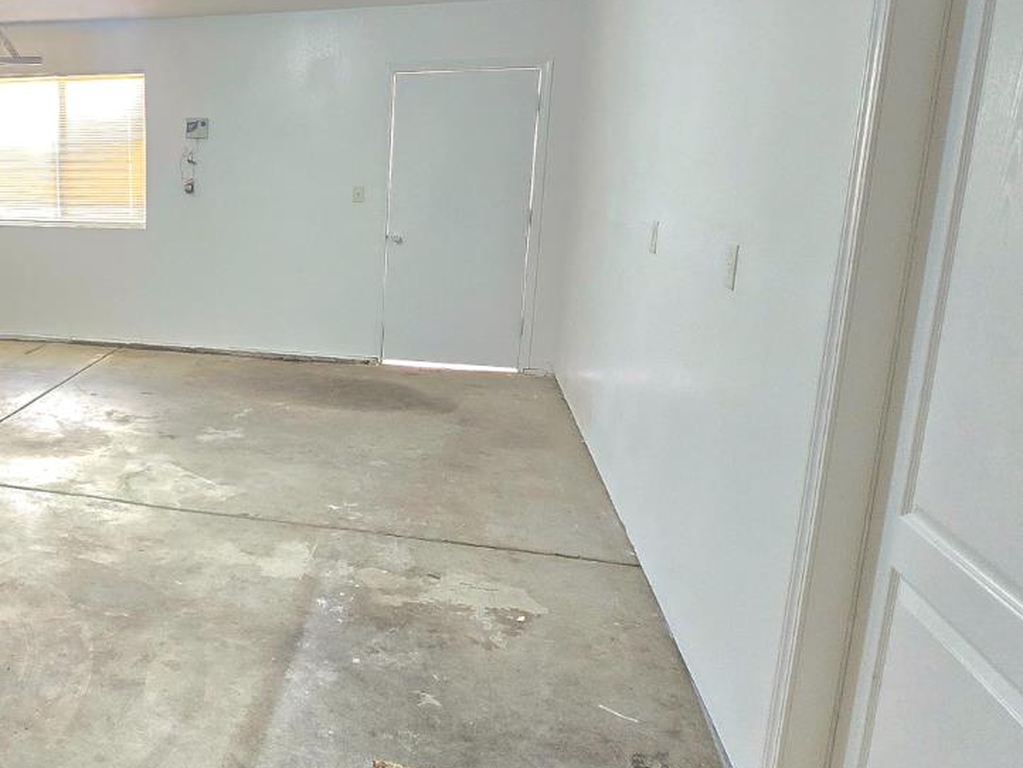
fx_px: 798
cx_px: 145
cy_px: 325
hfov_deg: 58.0
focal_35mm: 27
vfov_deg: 51.2
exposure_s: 1/60.2
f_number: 2.2
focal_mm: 2.2
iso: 320
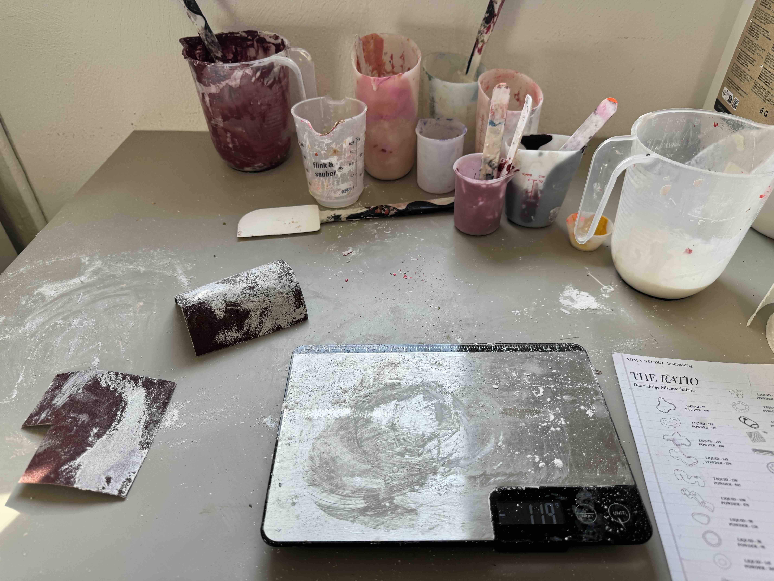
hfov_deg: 71.6
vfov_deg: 56.8
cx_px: 387
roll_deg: -0.6
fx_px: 537
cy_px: 290
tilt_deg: -41.1
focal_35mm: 24
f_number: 1.78
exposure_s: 1/360
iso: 80
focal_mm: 6.76
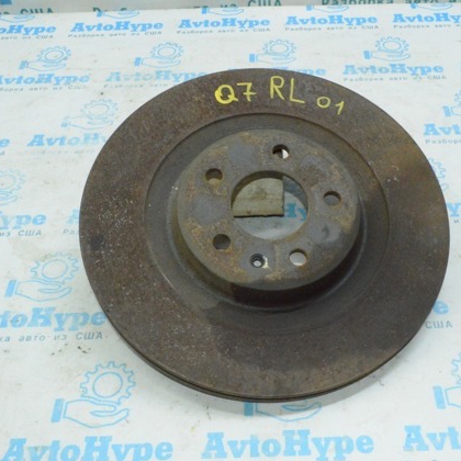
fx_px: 673
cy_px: 230
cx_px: 269
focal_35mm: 45
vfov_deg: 37.8
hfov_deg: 37.7
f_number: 16
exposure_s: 1/125
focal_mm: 23
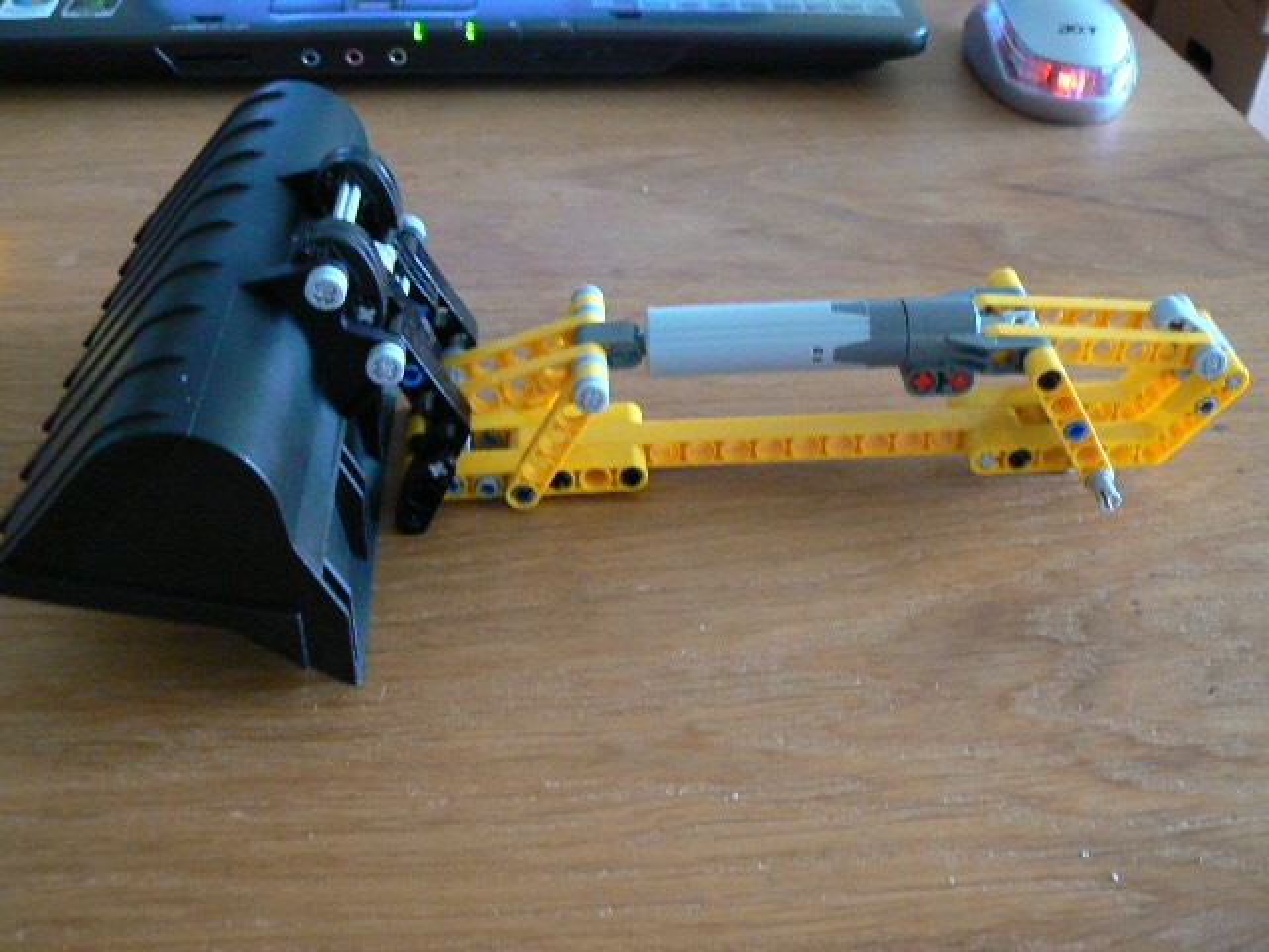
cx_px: 634
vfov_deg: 39.7
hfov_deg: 51.4
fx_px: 1320
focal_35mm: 36
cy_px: 476
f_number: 2.8
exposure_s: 1/4
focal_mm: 6
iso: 200
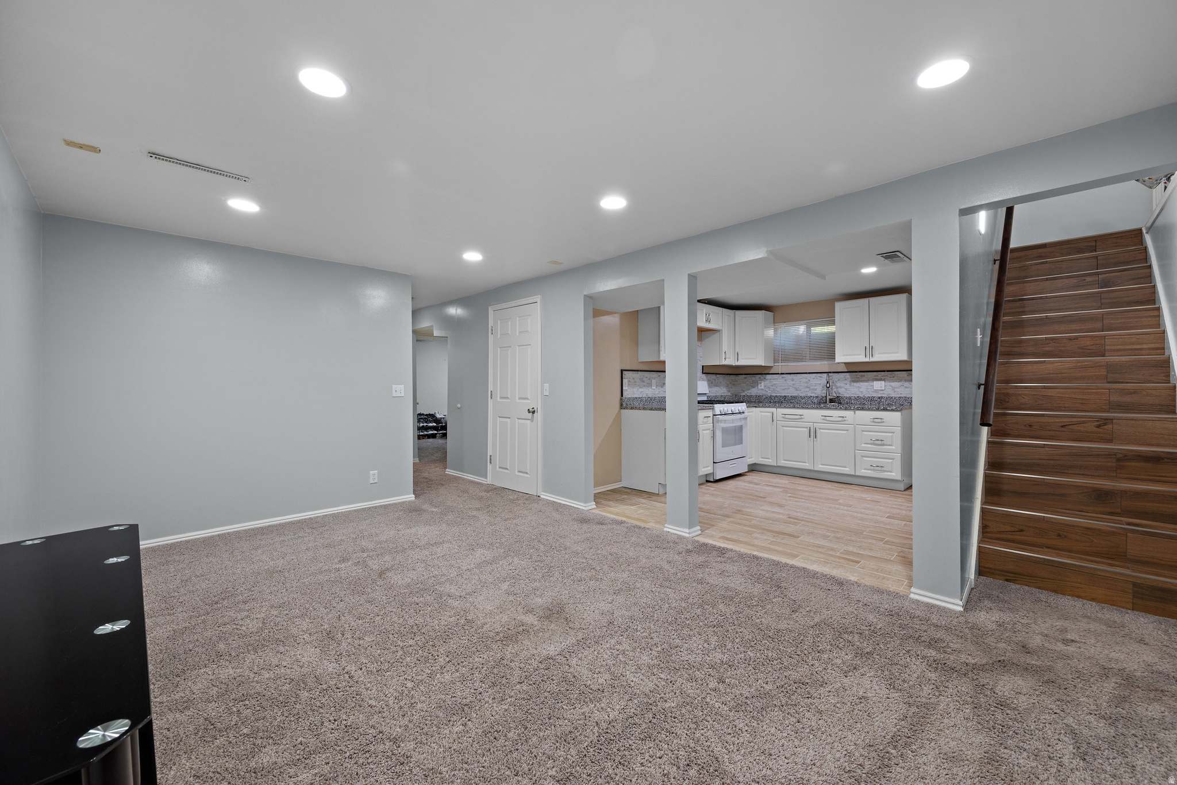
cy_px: 392
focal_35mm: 14
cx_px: 588
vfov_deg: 81.3
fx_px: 458
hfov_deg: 104.2
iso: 500
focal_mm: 14
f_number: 8
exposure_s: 1
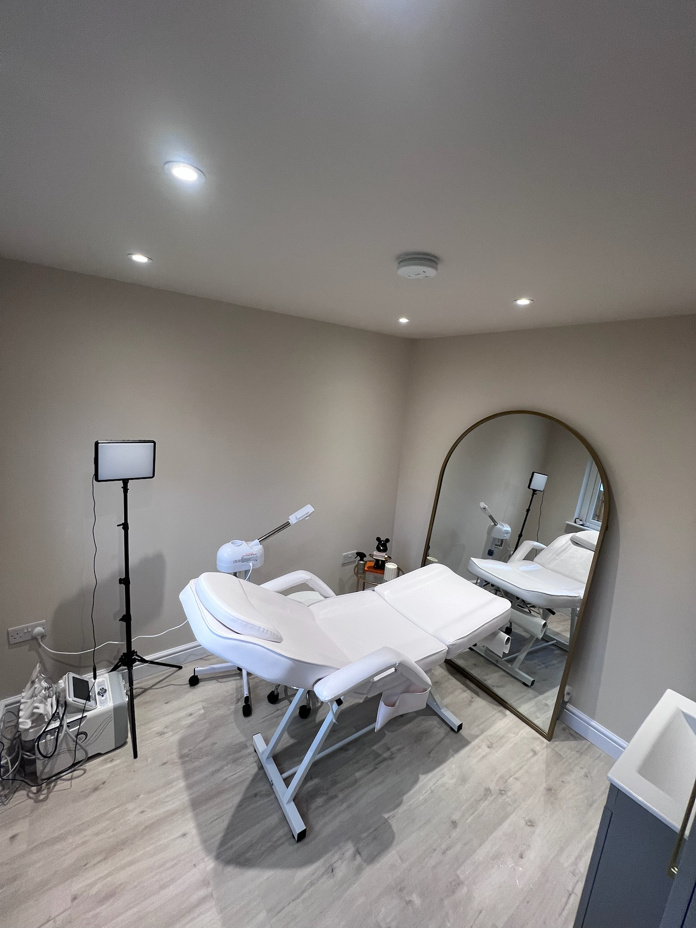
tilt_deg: -11.3
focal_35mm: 13
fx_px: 349
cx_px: 348
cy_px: 464
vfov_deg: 106.2
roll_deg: -4.1
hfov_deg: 89.9
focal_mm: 1.57
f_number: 1.8
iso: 64
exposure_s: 1/100
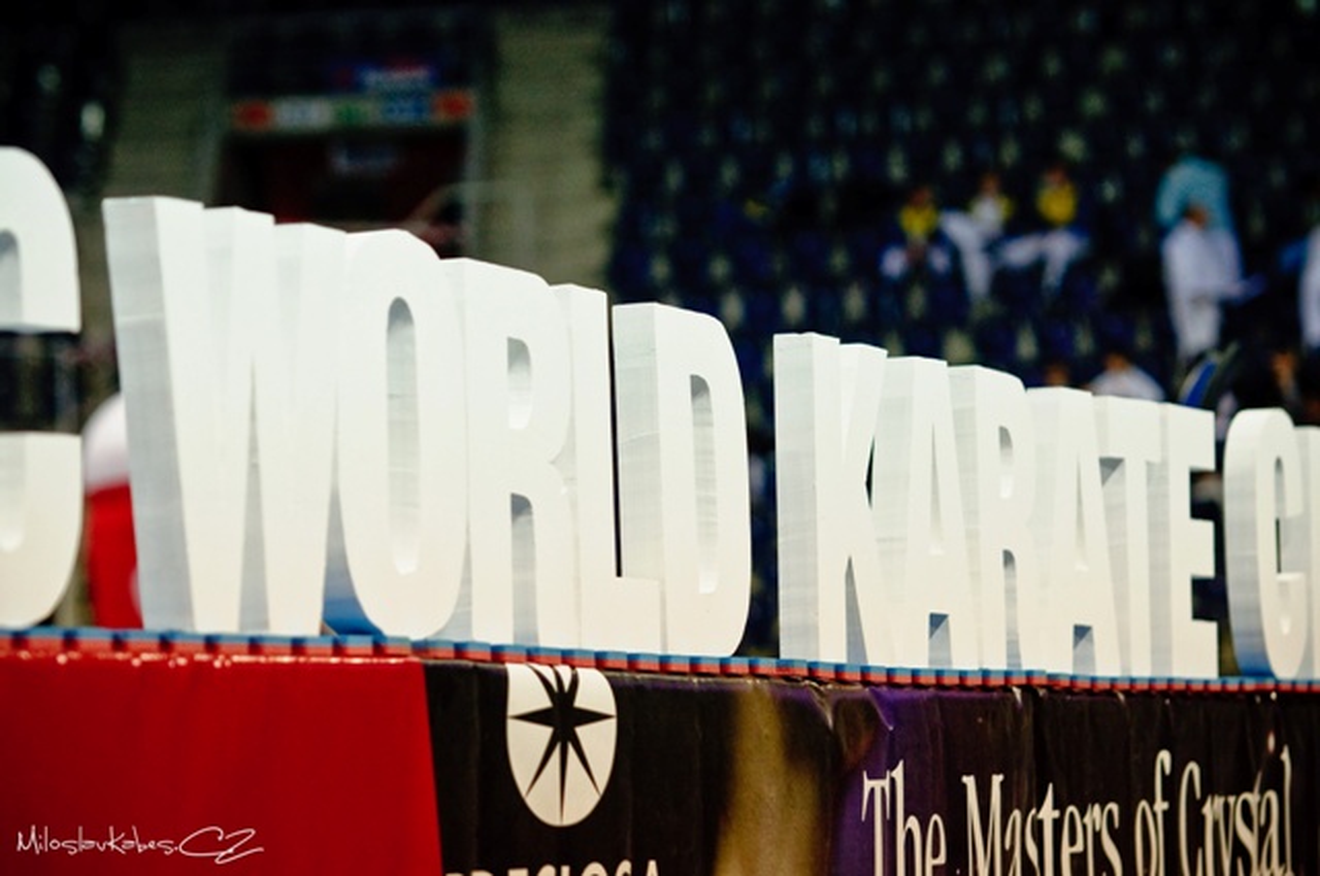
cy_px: 438
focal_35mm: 150
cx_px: 660
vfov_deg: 9.1
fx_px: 5493
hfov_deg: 13.7
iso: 800
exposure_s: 1/250
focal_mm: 100
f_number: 3.2
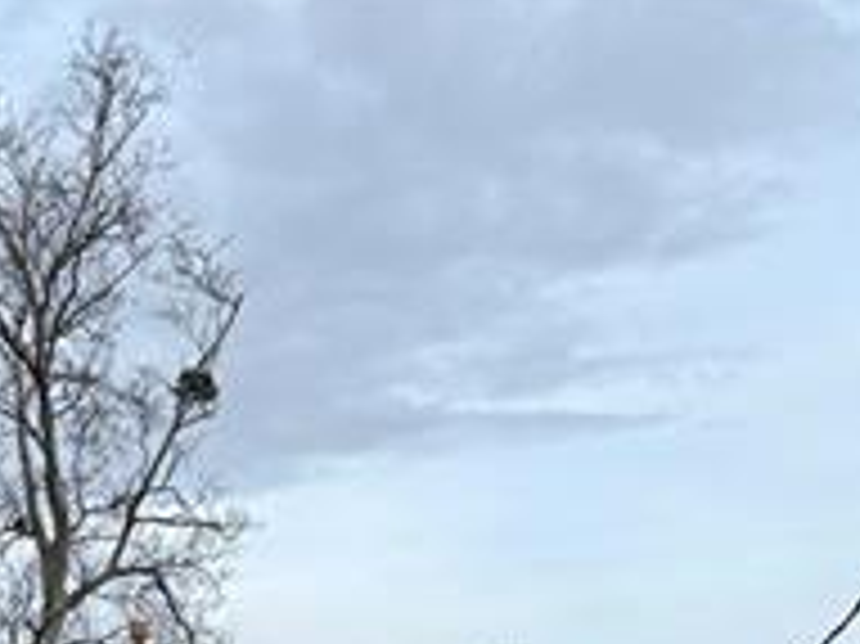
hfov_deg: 20.9
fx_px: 2160
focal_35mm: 87
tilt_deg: -0.6
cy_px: 1063
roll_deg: +0.5
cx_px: -189
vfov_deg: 15.2
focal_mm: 5.96
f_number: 1.6
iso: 50
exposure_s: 1/884
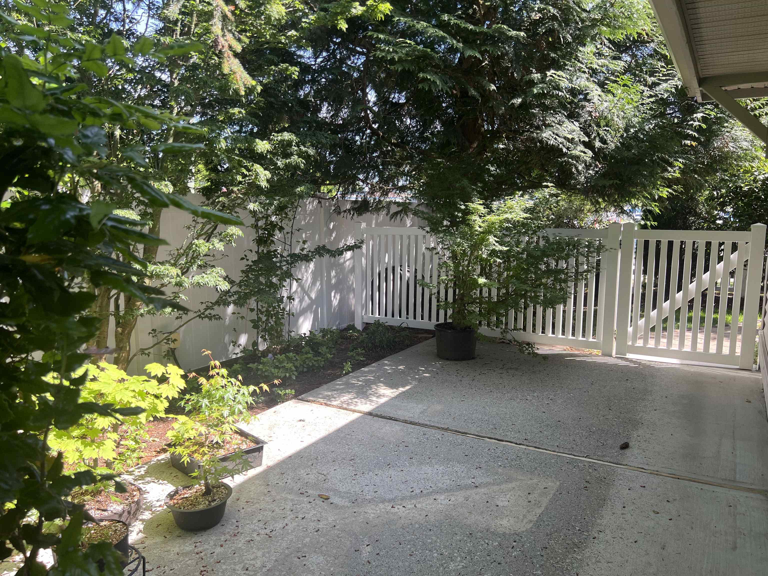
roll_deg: +0.4
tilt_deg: -8.0
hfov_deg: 67.3
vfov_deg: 53.1
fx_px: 577
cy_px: 288
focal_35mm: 26
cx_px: 384
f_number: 1.5
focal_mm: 5.7
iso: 40
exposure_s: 1/293
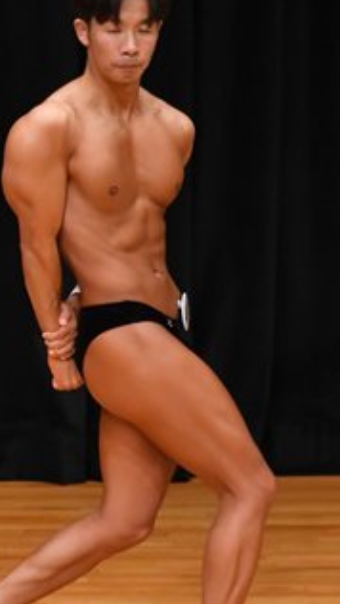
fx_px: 11704
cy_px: 334
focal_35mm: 731
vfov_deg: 3.0
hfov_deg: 1.7
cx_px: -347
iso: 3200
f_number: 5.6
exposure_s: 1/400
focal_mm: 190
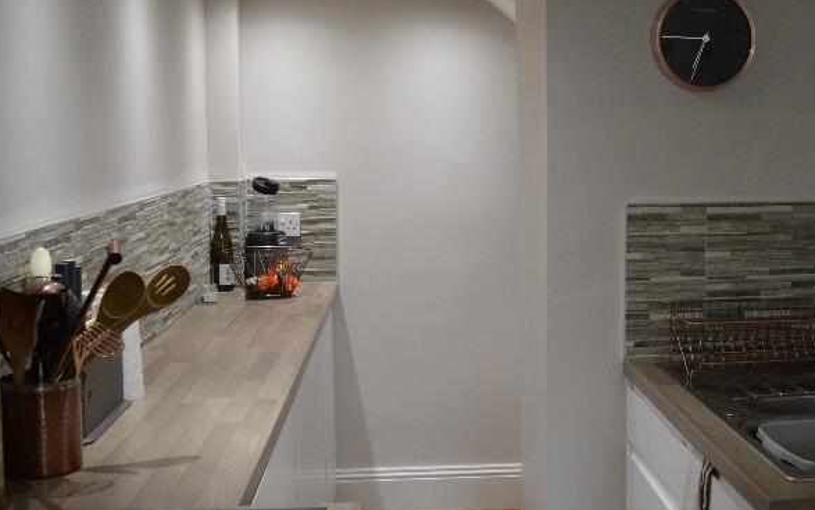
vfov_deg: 26.9
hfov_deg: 41.1
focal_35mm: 48
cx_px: 569
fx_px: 1066
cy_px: 224
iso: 450
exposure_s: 1/60
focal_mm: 18
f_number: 3.5
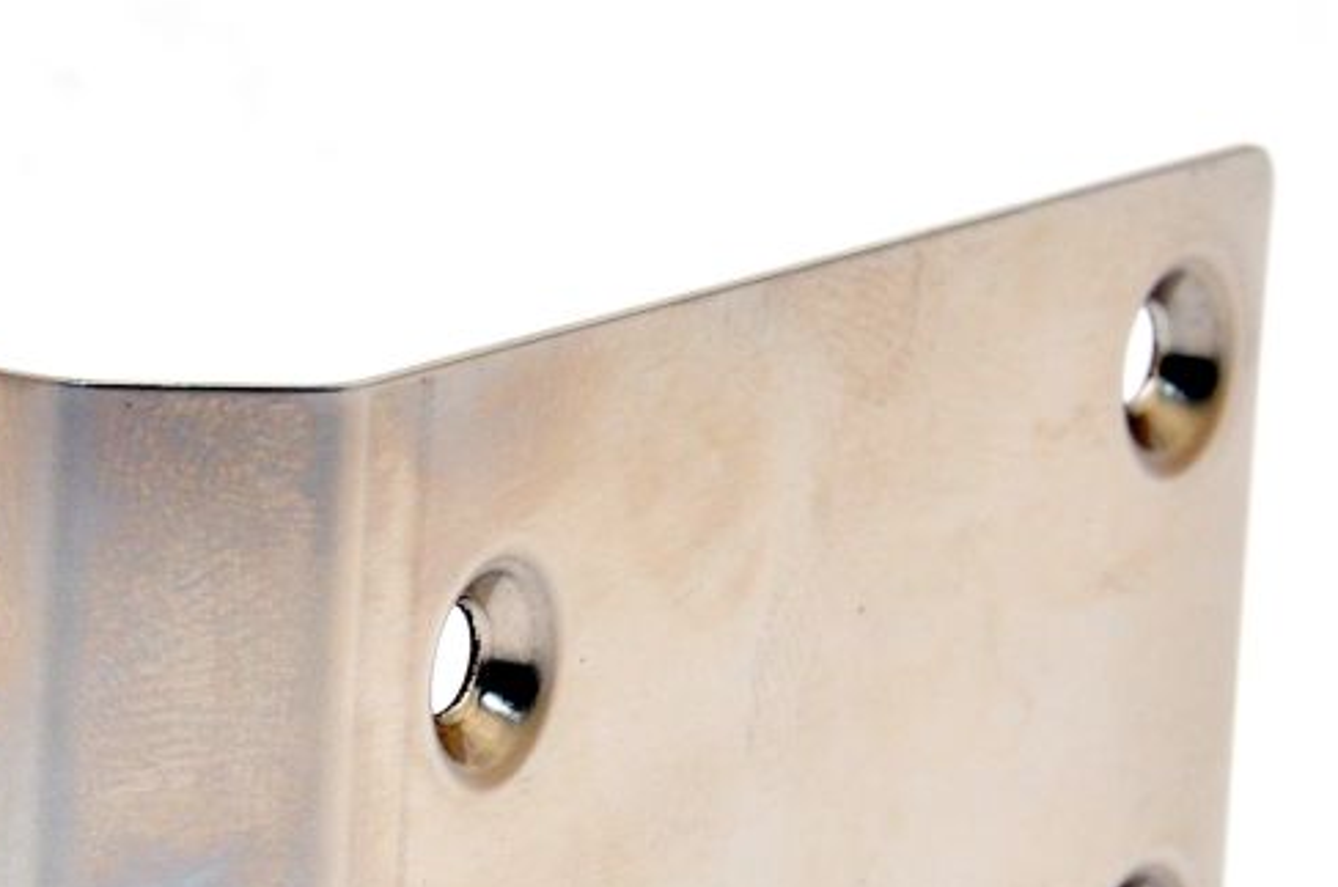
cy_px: 750
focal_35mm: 611
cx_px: 492
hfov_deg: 3.4
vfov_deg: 2.2
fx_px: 22683
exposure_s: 1/60
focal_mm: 155
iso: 400
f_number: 22
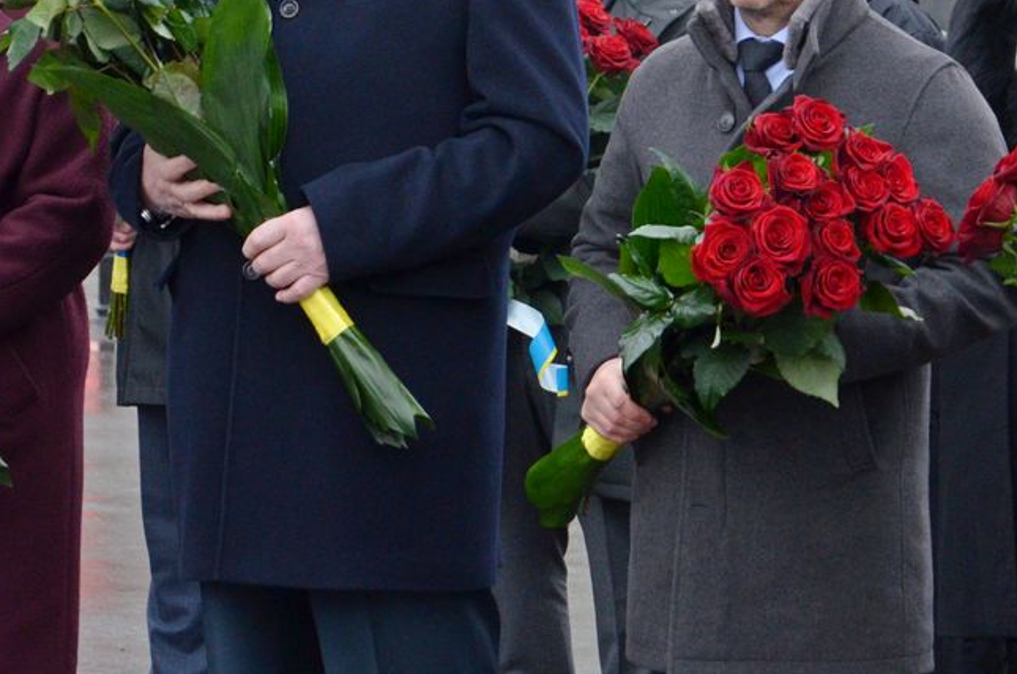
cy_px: 118
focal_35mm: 202
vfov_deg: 6.8
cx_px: 659
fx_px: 5694
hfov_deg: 10.2
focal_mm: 62
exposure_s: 1/400
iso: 800
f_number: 5.3
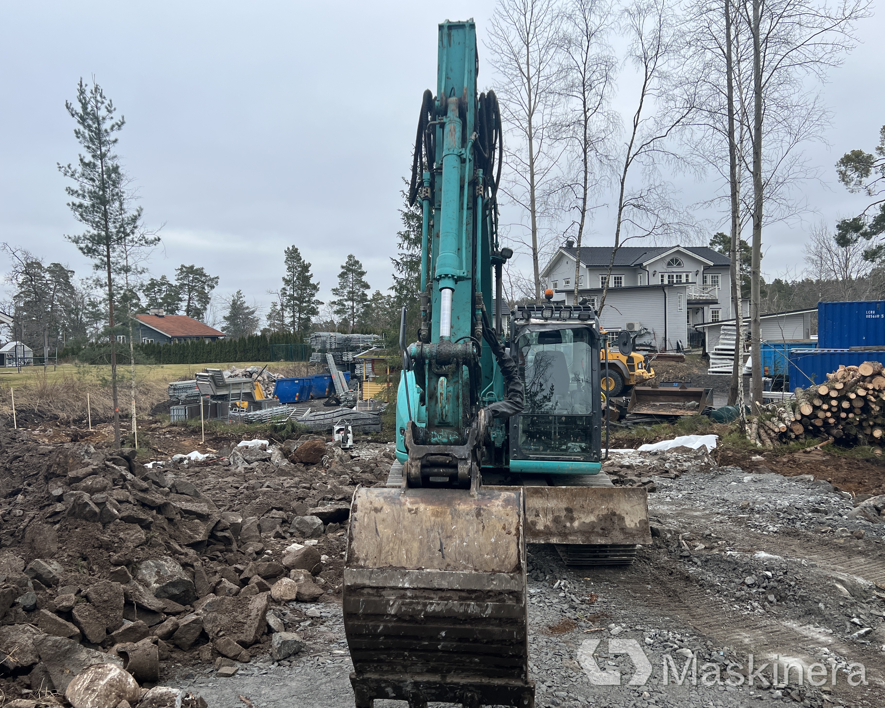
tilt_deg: -2.6
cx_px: 430
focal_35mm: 28
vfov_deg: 51.5
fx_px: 733
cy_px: 357
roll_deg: +1.6
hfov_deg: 62.2
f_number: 1.5
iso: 50
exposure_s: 1/1224
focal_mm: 5.7
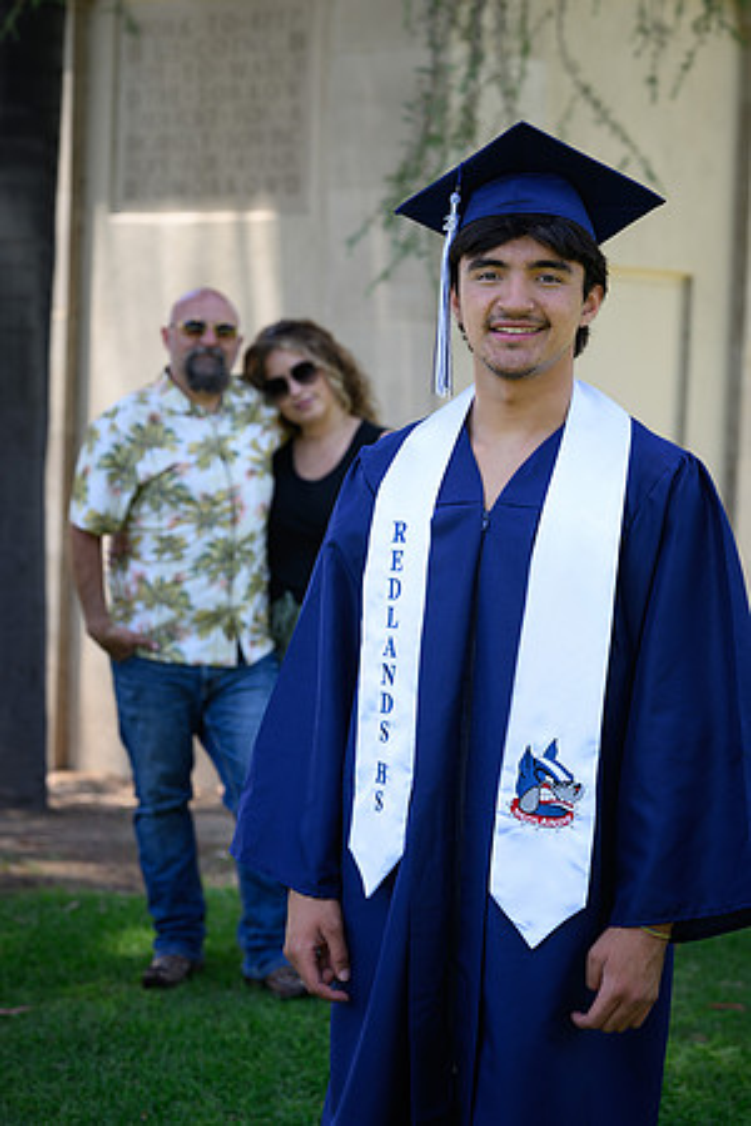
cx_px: 376
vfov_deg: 23.9
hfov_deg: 16.1
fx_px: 2660
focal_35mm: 85
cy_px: 563
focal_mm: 85
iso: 100
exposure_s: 1/125
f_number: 5
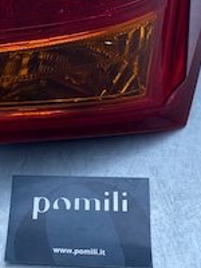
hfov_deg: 17.7
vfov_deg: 22.5
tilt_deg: -50.6
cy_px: -11
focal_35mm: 83
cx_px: 60
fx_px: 643
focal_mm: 4.25
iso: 32
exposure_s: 1/877
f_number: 1.8
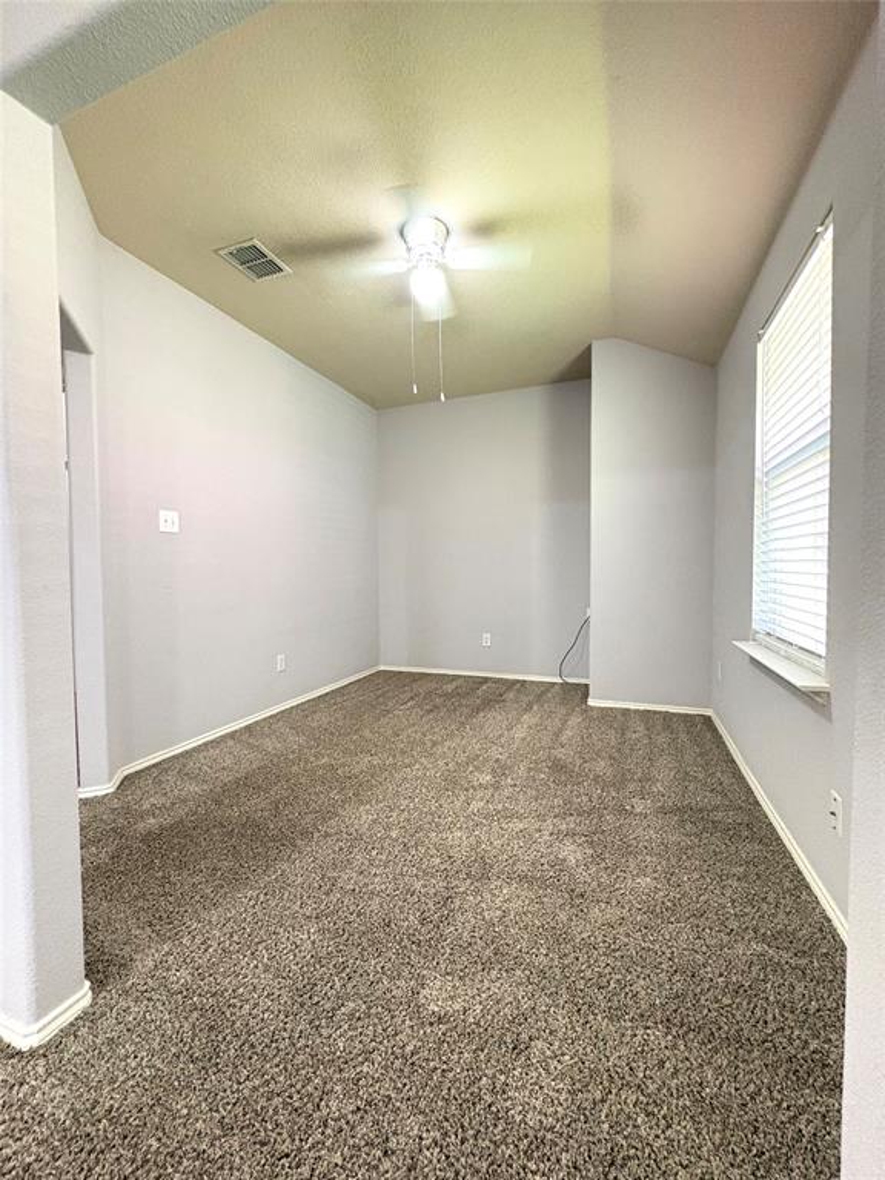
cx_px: 442
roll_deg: +0.4
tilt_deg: -1.9
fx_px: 477
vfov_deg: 102.1
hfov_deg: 85.7
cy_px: 590
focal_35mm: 14
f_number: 2.2
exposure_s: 1/60
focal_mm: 2.22
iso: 640
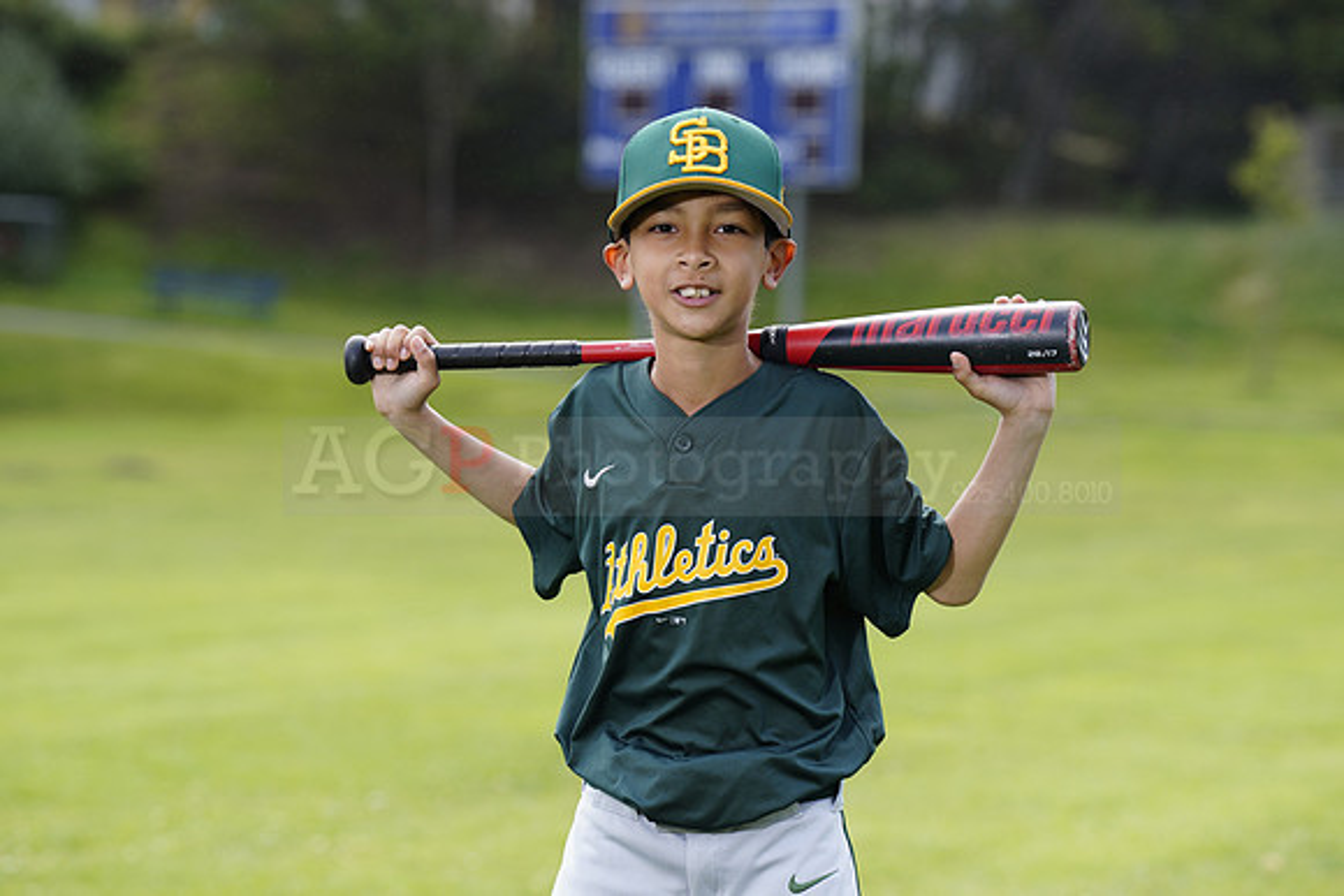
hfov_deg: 14.0
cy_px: 448
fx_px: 5489
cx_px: 672
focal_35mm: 147
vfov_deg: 9.3
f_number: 5
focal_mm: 147
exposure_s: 1/250
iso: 100
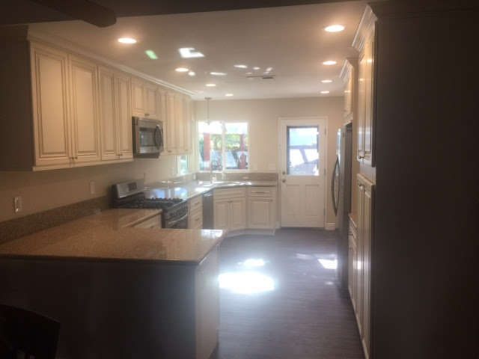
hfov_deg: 61.7
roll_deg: +0.8
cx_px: 240
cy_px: 180
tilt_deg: -5.9
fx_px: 401
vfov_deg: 48.2
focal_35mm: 29
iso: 40
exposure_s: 1/60
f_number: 2.2
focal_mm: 4.15
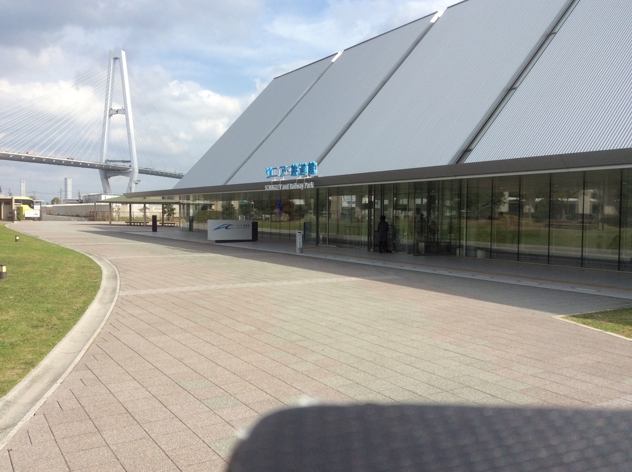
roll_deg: -1.3
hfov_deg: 56.9
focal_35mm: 32
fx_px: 583
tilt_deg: -3.9
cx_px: 316
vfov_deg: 44.0
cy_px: 236
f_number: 2.4
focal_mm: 3.3
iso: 32
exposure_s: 1/1395
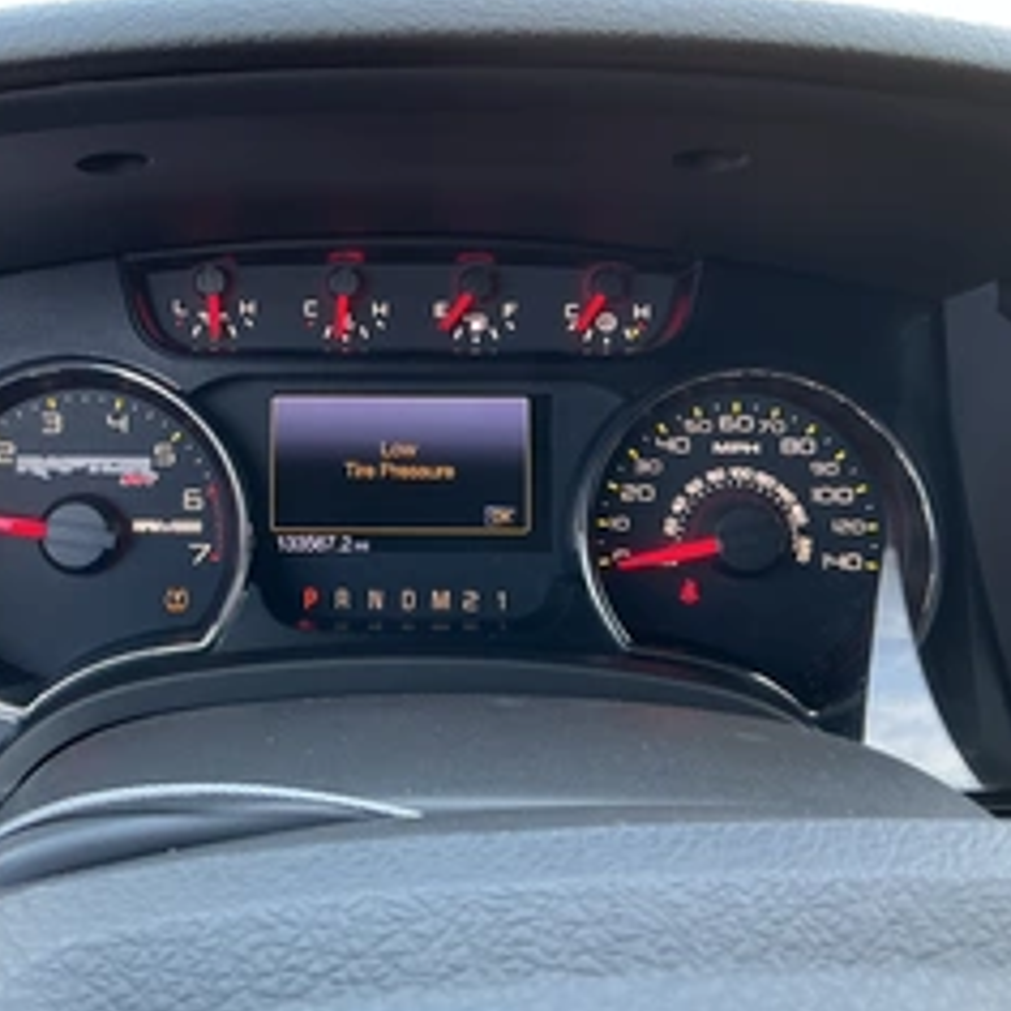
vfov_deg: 39.9
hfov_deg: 39.4
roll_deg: -2.1
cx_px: 313
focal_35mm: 42
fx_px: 1388
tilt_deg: -20.9
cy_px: 424
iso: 64
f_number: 1.8
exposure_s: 1/70
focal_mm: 3
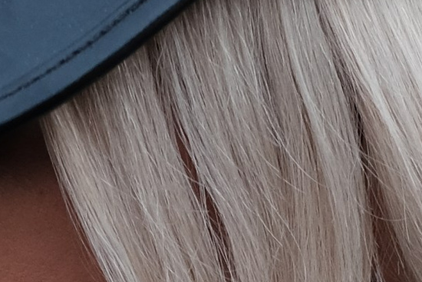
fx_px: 4338
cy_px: 259
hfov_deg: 5.6
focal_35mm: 370
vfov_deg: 3.7
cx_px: 93
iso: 800
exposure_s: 1/2000
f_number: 2
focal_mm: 35
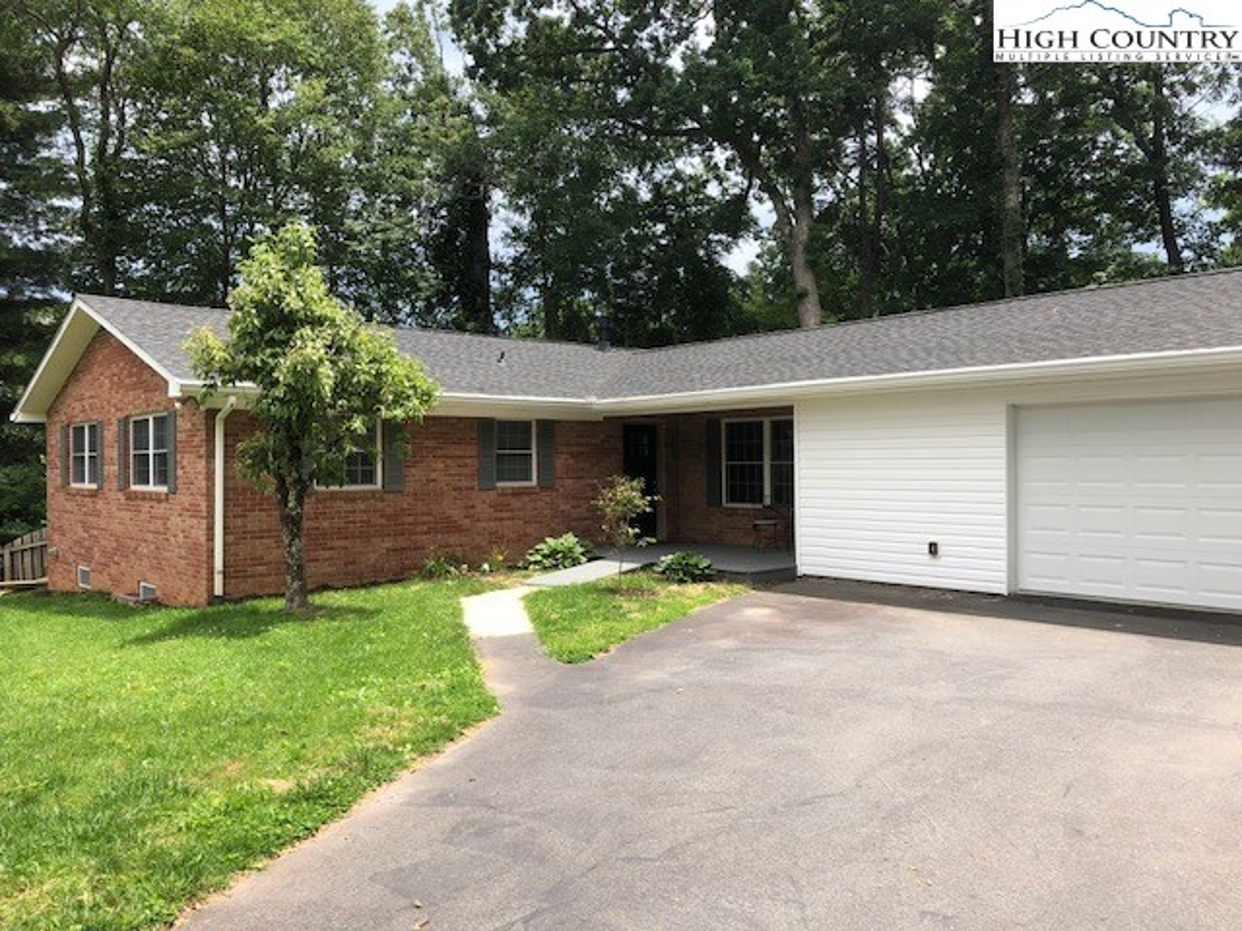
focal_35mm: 28
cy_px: 466
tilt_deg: +0.9
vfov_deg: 49.7
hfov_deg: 63.4
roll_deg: +0.7
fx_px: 1005
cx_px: 621
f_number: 1.8
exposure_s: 1/695
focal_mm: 3.99
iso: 20
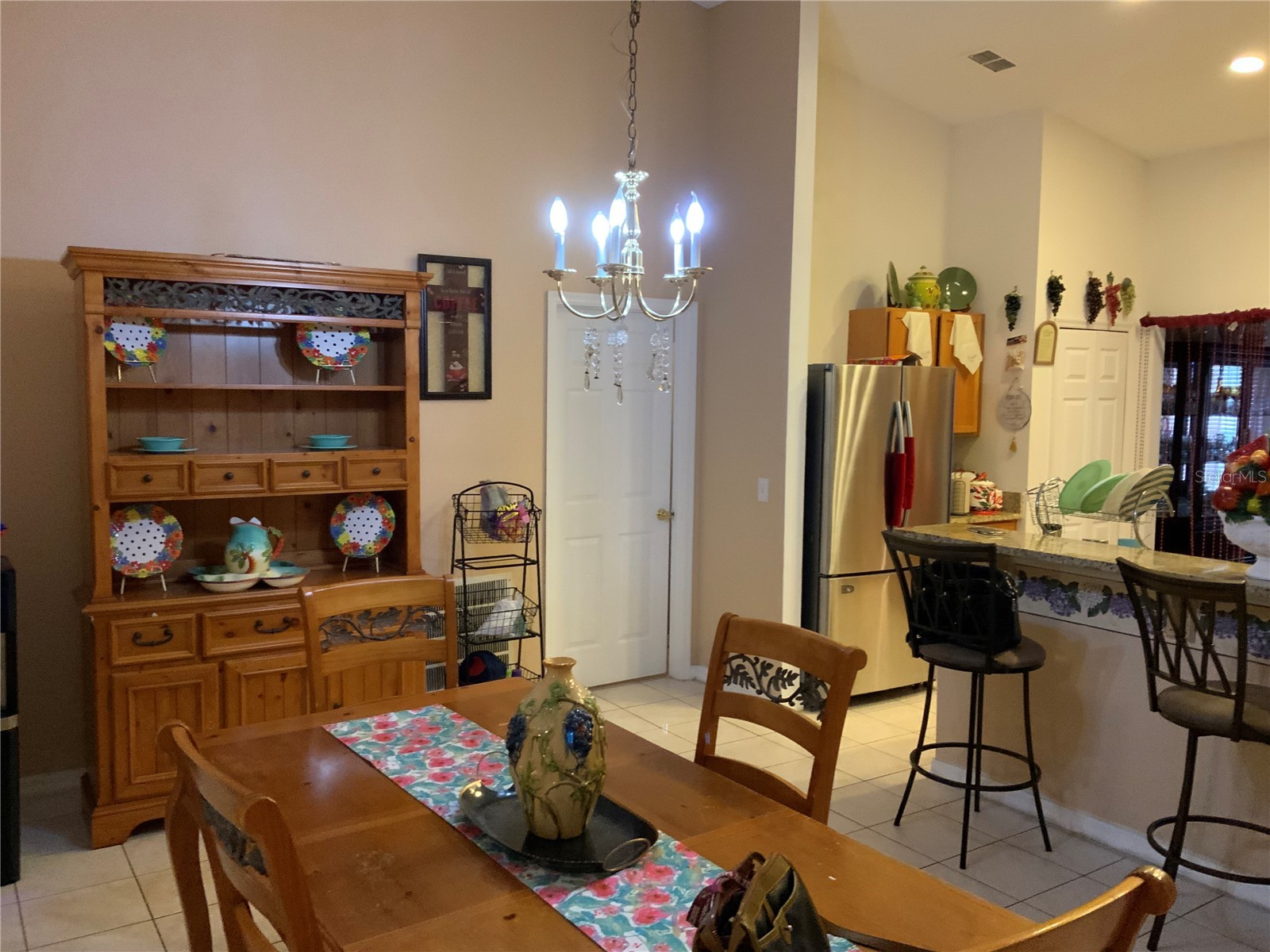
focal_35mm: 29
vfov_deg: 48.2
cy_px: 476
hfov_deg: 61.7
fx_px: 1064
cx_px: 635
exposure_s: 1/38
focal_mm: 3
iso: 320
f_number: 1.8
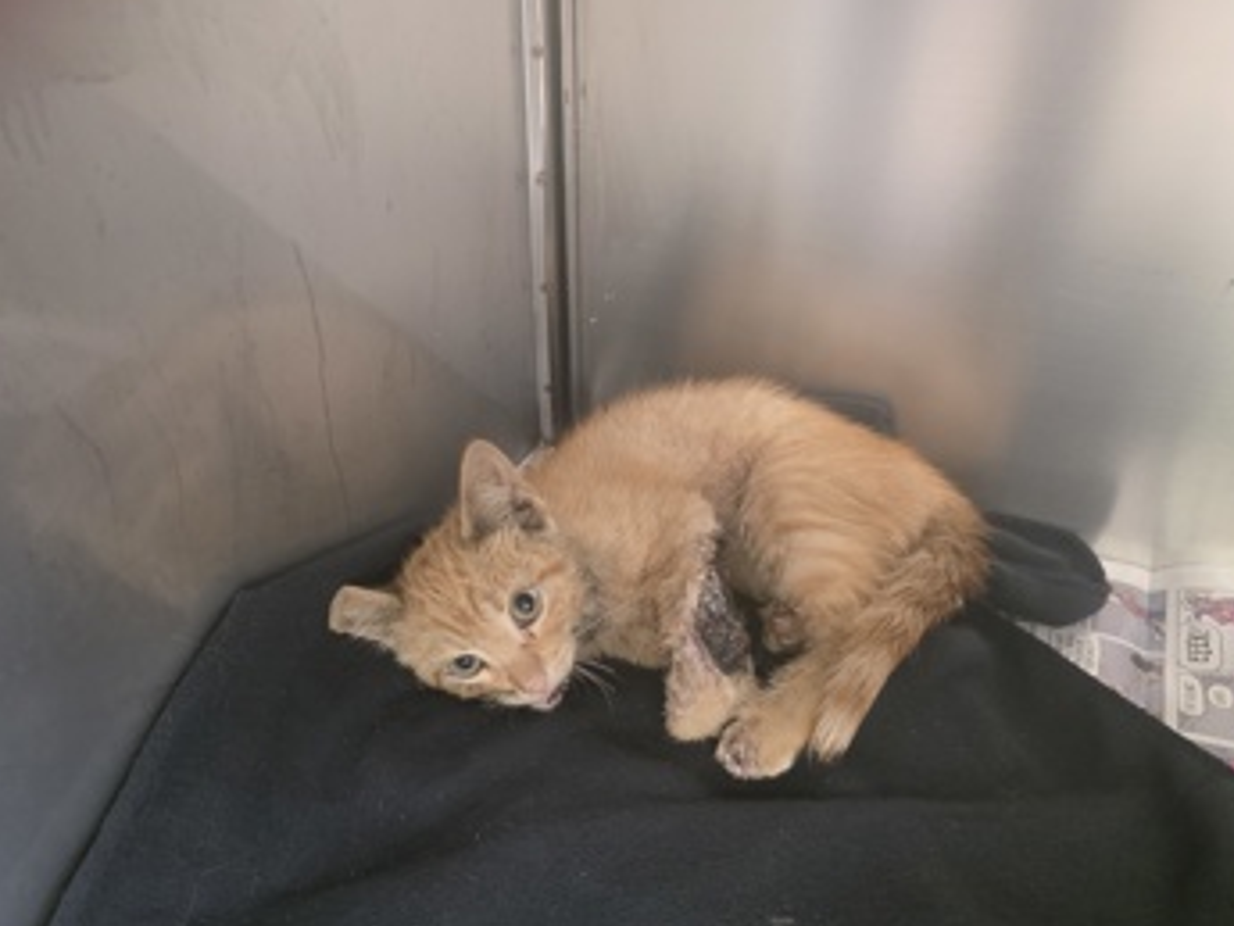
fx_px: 998
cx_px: 551
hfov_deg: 63.3
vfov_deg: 49.5
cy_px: 552
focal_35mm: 28
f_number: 1.7
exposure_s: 1/33
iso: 640
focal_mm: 6.3
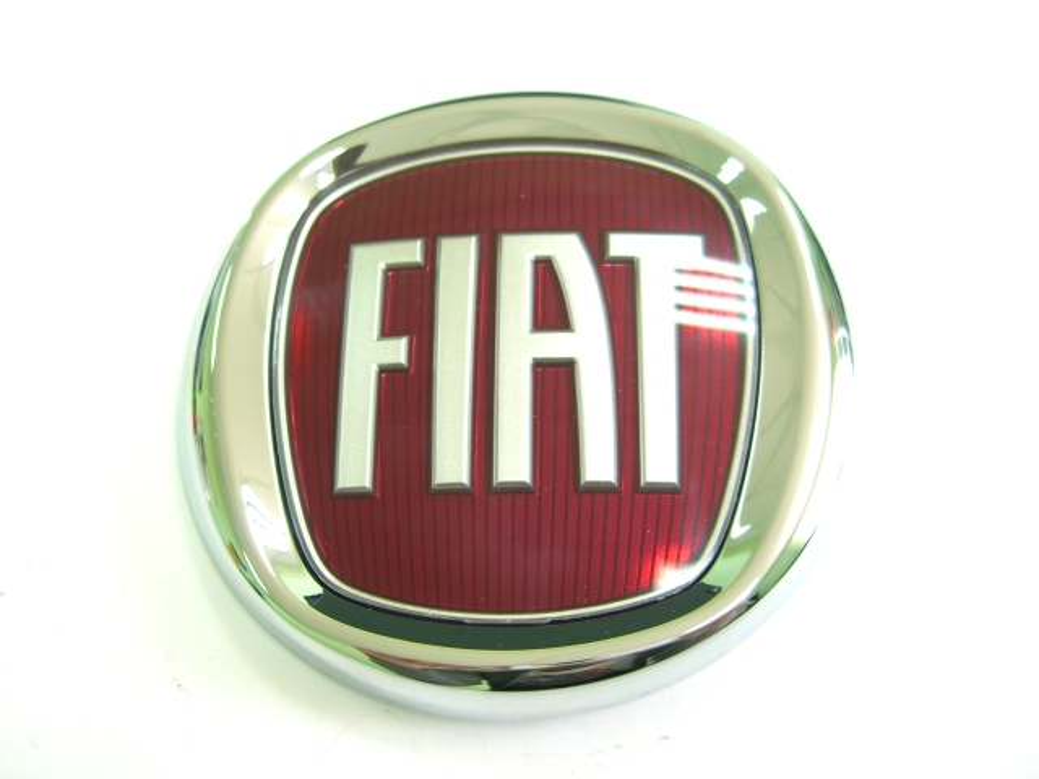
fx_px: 1141
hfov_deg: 49.0
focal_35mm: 38
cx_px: 520
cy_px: 390
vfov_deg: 37.7
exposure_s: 1/25
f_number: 2.8
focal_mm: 7.9
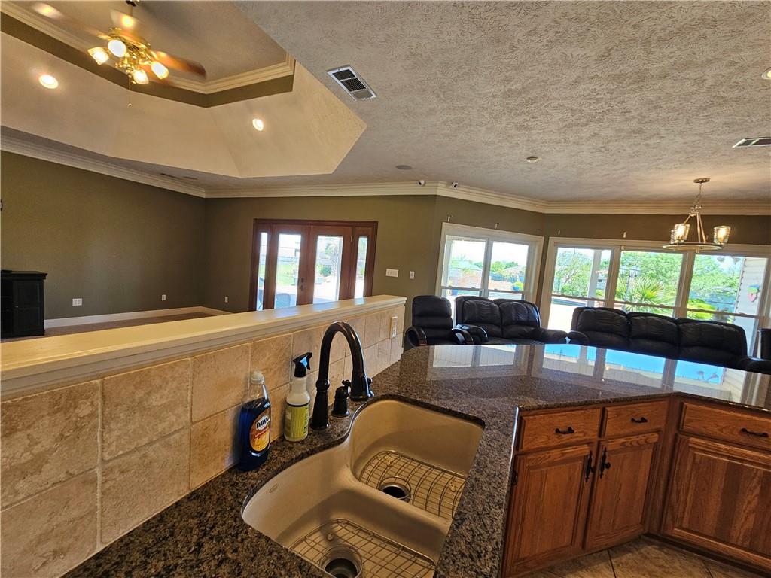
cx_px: 386
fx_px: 290
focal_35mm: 13
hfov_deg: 106.2
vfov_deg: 89.9
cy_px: 289
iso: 100
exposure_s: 1/60
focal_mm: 2.2
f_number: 2.2
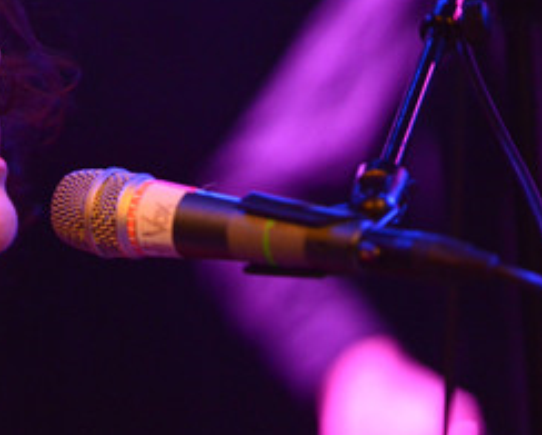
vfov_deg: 6.9
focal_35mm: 225
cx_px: 46
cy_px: 175
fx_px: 3615
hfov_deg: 8.5
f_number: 2.8
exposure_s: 1/200
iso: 8063
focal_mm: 130
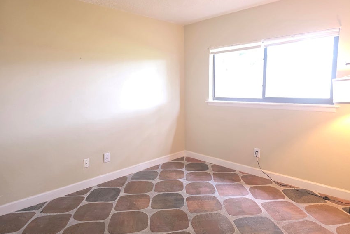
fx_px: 233
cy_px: 118
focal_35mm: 24
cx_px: 175
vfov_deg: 53.2
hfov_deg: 73.7
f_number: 1.7
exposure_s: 1/120
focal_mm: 6.3
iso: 1000
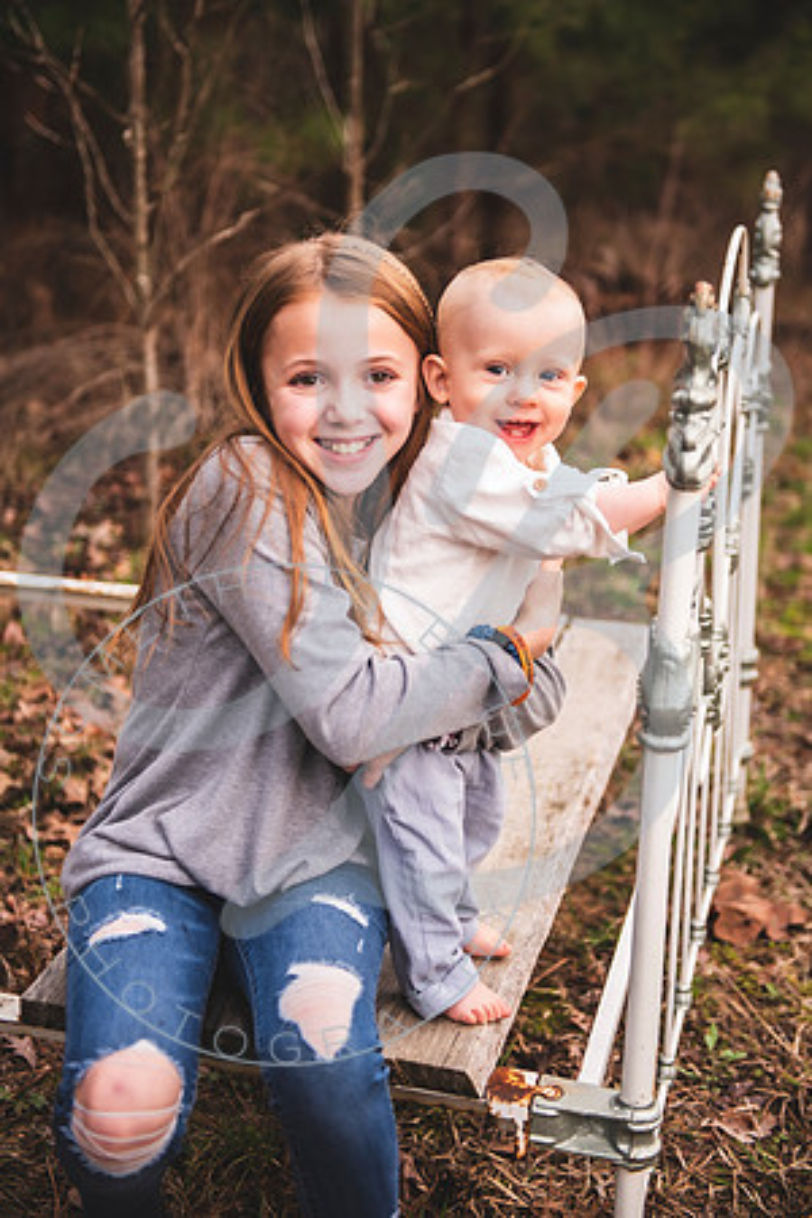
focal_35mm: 52
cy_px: 609
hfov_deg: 26.0
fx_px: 1759
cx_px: 406
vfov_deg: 38.2
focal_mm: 52
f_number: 2.8
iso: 250
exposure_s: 1/250
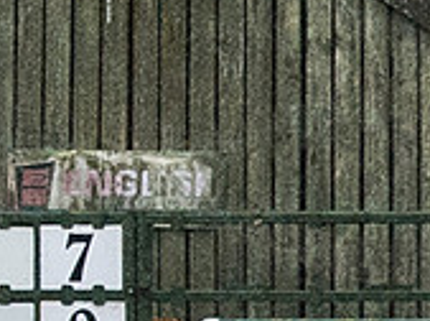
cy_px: 94
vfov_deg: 0.5
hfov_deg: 0.7
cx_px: -451
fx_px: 34794
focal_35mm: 2807
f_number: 4.5
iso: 1000
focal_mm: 200
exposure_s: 1/1000
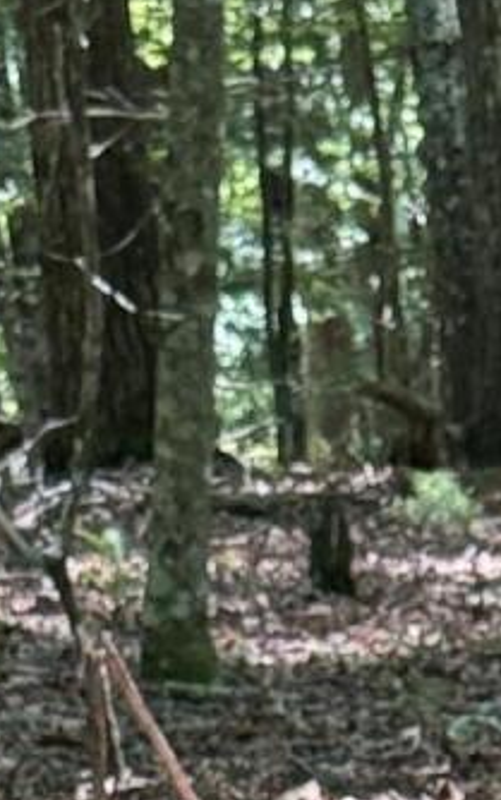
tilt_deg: -26.5
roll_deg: +3.6
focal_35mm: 305
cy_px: 2249
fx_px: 6657
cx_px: 882
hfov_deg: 4.3
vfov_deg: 6.4
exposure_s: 1/203
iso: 160
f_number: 1.78
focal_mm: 6.76
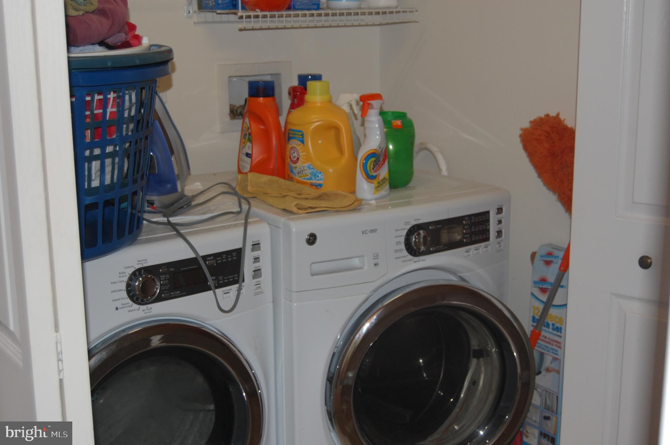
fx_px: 948
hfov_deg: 38.9
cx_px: 335
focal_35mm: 51
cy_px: 222
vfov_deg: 26.4
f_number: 4.5
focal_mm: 34
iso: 400
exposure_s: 1/60
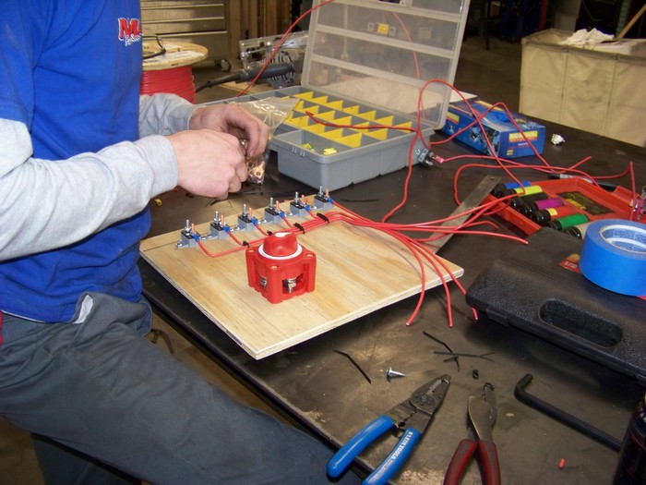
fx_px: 672
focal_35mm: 36
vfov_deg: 39.7
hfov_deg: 51.4
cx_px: 323
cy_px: 242
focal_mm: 5.85
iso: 200
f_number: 2.8
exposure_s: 1/30
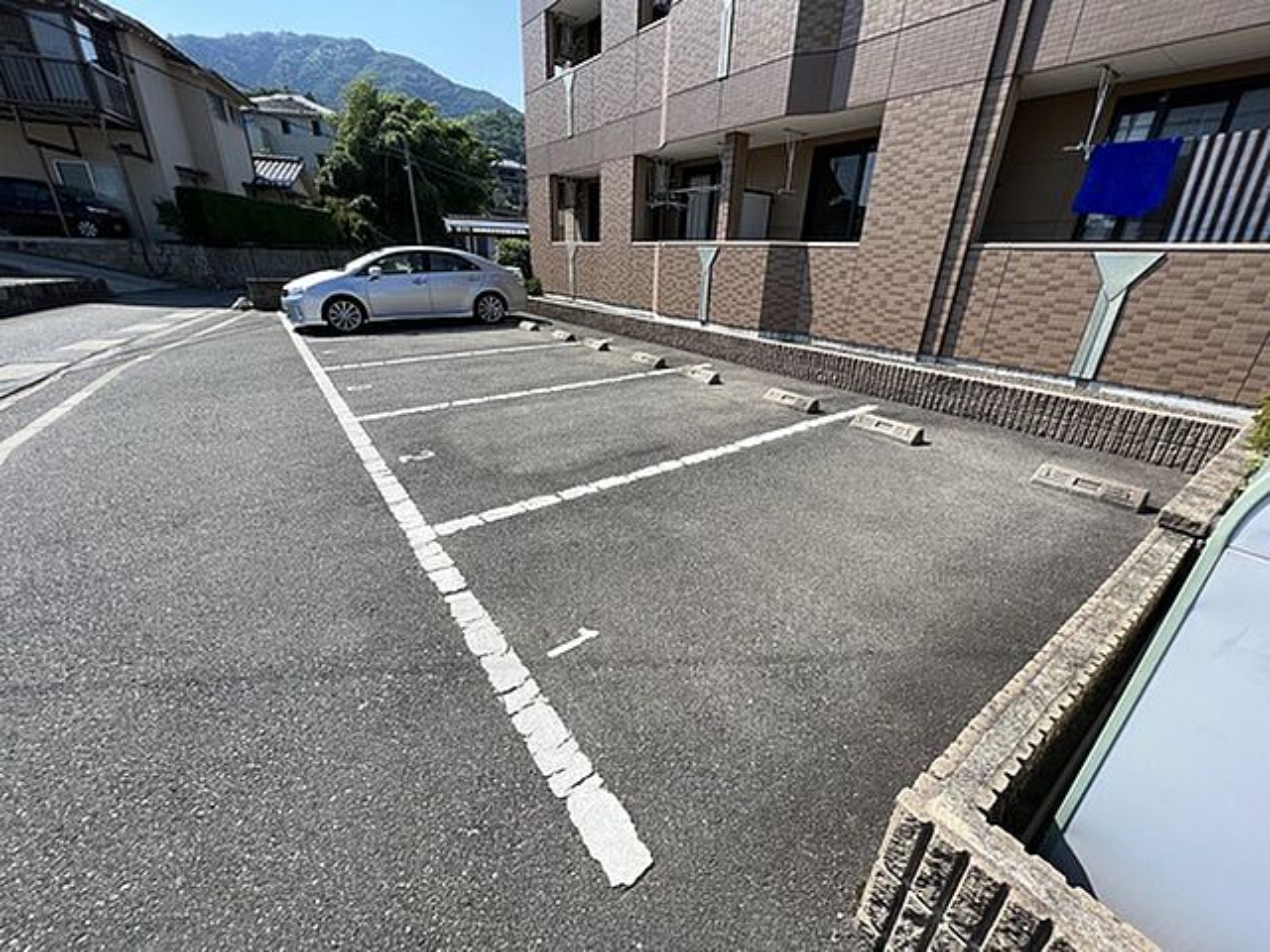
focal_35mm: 13
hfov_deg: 106.2
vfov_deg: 89.9
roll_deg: -1.3
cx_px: 635
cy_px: 476
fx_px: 477
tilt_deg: -23.3
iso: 32
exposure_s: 1/1340
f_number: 1.8
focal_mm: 1.57
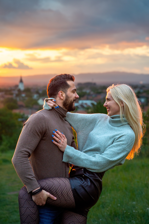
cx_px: 74
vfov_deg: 28.8
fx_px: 435
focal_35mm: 70
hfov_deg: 19.5
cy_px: 112
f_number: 4
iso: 1000
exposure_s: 1/400
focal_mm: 70
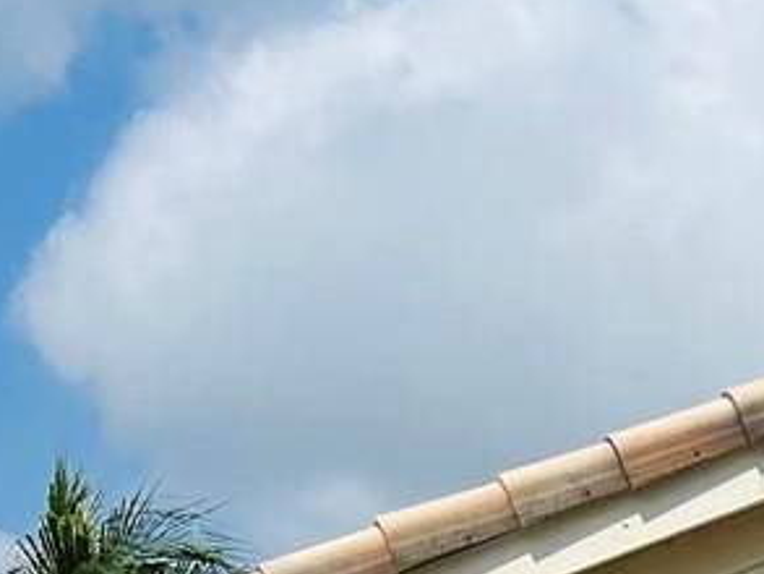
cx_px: 1859
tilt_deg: -2.5
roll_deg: +0.8
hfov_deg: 11.4
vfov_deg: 9.4
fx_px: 3135
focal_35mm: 142
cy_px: 1367
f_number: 1.5
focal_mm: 5.7
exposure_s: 1/6993
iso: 50
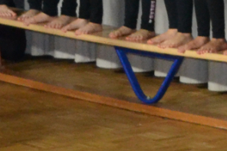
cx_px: 535
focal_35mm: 270
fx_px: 1701
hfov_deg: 7.2
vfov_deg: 4.9
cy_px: -226
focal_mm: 26
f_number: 4.2
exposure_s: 1/60
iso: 2200
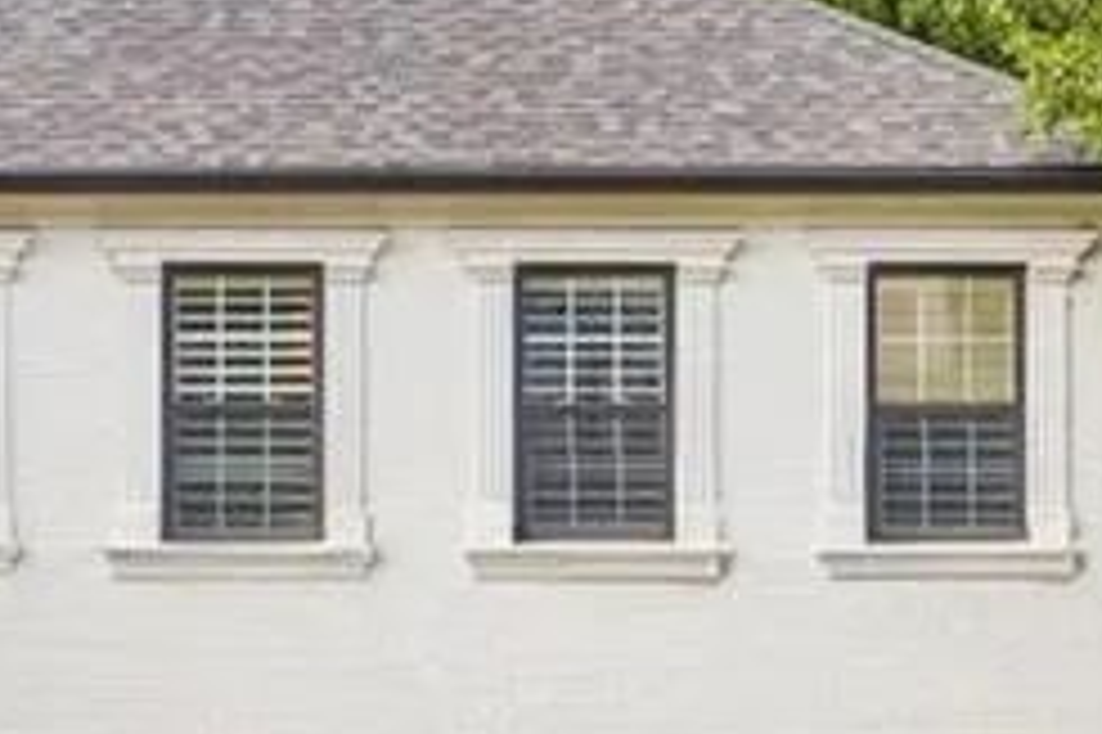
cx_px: 342
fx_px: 3579
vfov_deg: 11.4
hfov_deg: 17.4
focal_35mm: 117
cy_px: 907
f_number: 5
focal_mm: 10.26
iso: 100
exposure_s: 1/320
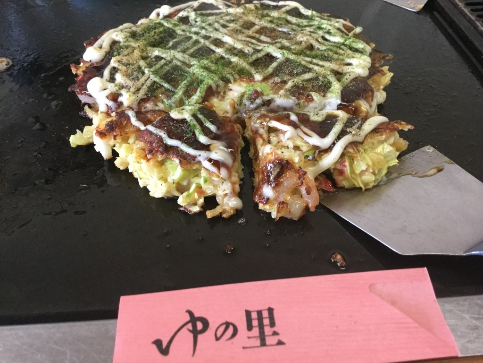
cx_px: 242
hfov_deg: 58.4
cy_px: 182
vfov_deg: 45.4
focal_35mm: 31
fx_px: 433
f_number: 2.4
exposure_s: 1/30
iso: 160
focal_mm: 3.3
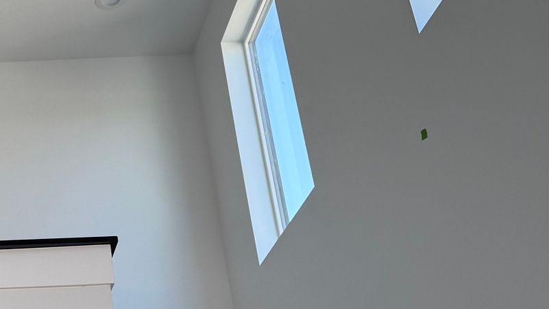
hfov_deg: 27.8
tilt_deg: +23.9
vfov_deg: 17.8
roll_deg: +0.3
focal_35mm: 67
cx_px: -100
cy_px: 258
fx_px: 976
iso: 100
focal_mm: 6.76
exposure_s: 1/450
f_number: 1.78
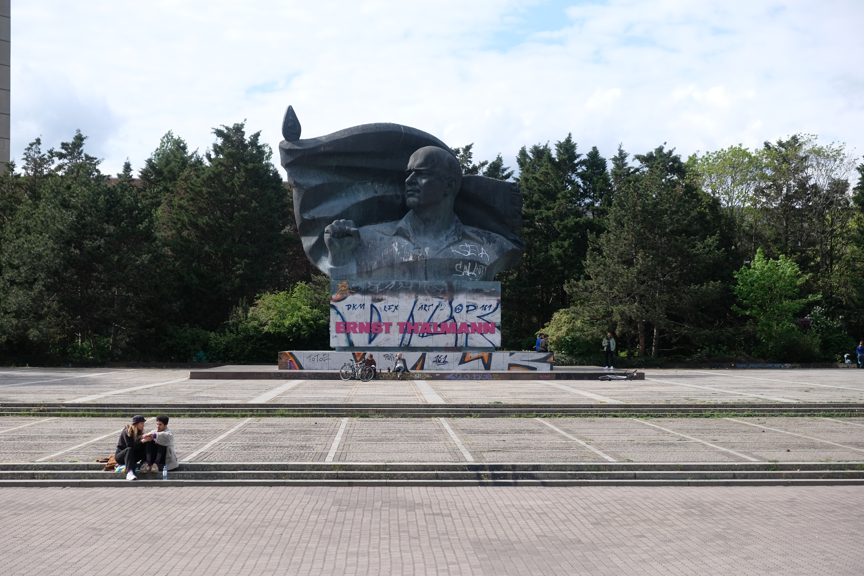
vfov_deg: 21.2
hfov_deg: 31.4
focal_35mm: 64
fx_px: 1536
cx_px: 432
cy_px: 288
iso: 200
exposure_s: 1/1100
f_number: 4
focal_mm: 42.5
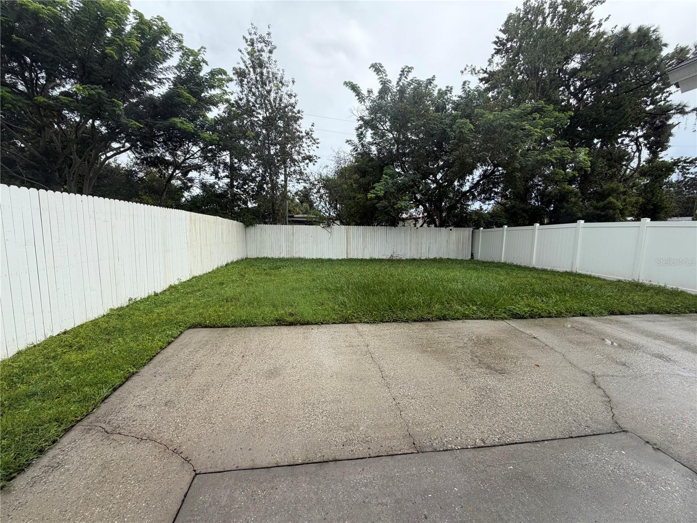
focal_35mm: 14
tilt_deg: -7.8
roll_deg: -1.3
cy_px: 262
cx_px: 348
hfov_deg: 102.1
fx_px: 282
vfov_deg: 85.7
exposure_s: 1/709
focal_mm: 2.22
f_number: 2.2
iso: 40
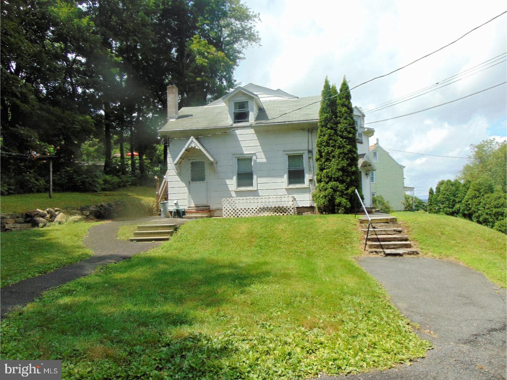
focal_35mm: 25
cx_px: 254
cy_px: 190
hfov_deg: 69.4
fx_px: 366
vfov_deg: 54.9
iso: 80
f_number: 3
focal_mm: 4.5
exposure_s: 1/1000
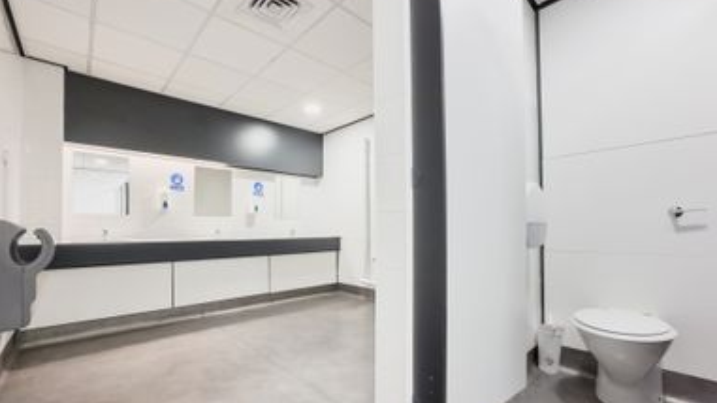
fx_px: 304
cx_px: 343
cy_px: 224
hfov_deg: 99.3
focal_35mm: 16
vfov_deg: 66.8
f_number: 2.2
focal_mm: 2.22
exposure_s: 1/50
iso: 250
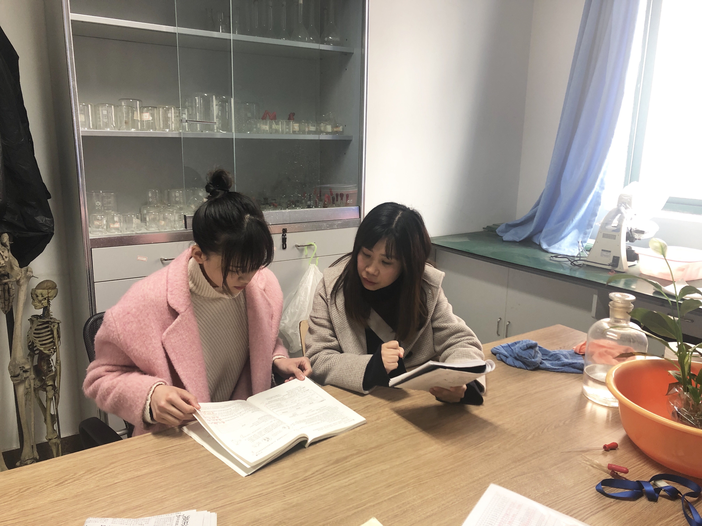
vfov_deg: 49.7
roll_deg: -1.5
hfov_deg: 63.4
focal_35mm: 28
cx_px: 351
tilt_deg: -12.8
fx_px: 568
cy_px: 263
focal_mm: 3.99
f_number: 1.8
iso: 40
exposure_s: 1/20
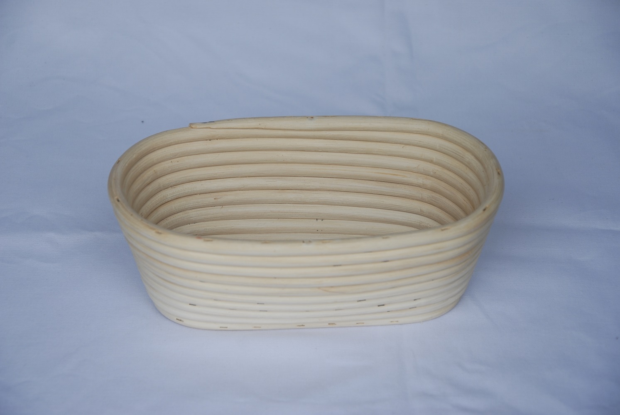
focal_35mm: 112
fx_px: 1940
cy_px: 208
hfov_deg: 18.2
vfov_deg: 12.2
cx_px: 310
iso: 100
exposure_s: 1/160
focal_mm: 75
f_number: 5.3
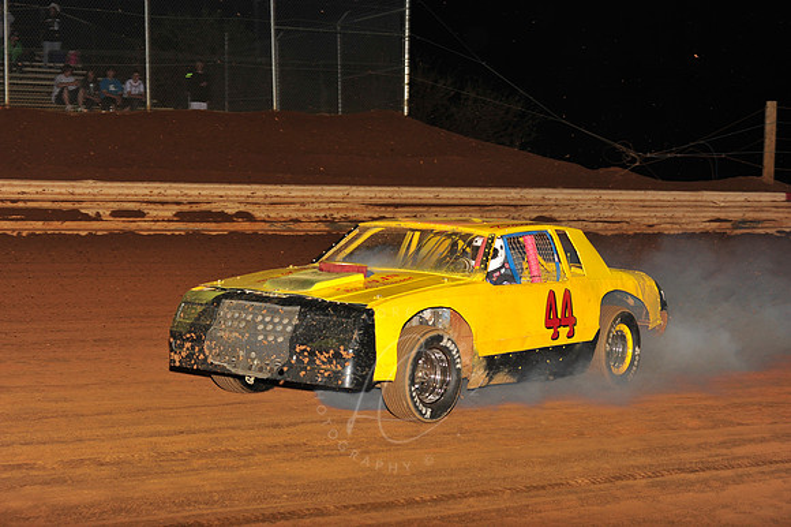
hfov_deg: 25.4
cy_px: 264
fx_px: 1757
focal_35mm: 80
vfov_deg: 17.0
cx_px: 396
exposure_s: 1/320
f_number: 6.3
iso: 800
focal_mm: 80
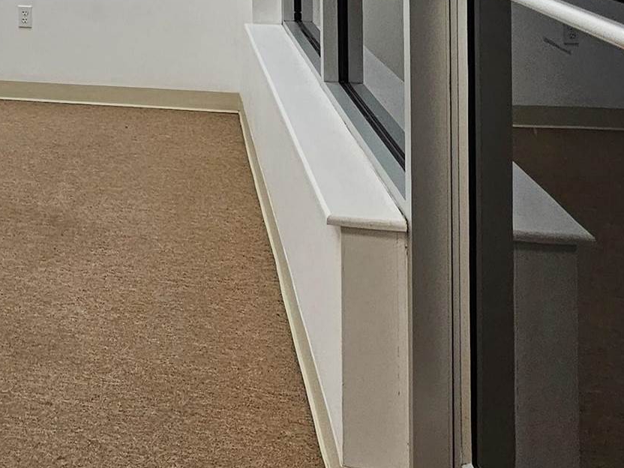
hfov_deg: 33.5
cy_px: -130
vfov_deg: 26.1
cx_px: -93
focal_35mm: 48
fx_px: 865
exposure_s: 1/120
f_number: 2.2
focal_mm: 2.2
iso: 100
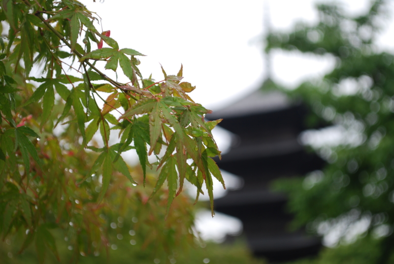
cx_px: 197
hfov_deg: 24.6
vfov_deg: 16.6
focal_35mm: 82
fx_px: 904
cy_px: 132
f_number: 5.6
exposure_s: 1/100
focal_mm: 55
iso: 100
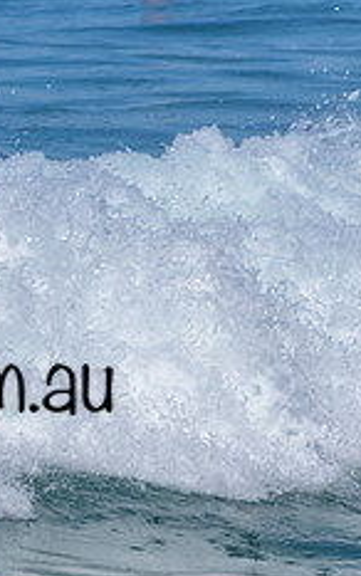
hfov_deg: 0.7
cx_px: -160
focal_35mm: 1872
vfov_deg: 1.1
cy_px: 381
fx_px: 29414
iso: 450
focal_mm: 700
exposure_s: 1/2000
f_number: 11
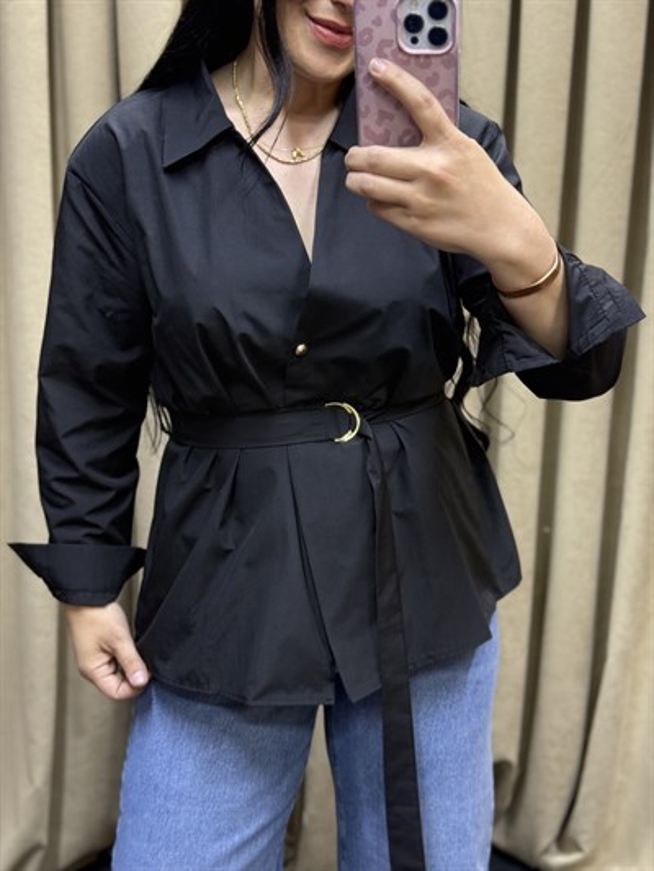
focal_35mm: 48
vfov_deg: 39.6
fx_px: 1209
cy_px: 436
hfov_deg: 30.3
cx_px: 327
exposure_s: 1/100
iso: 125
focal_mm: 6.76
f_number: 1.78
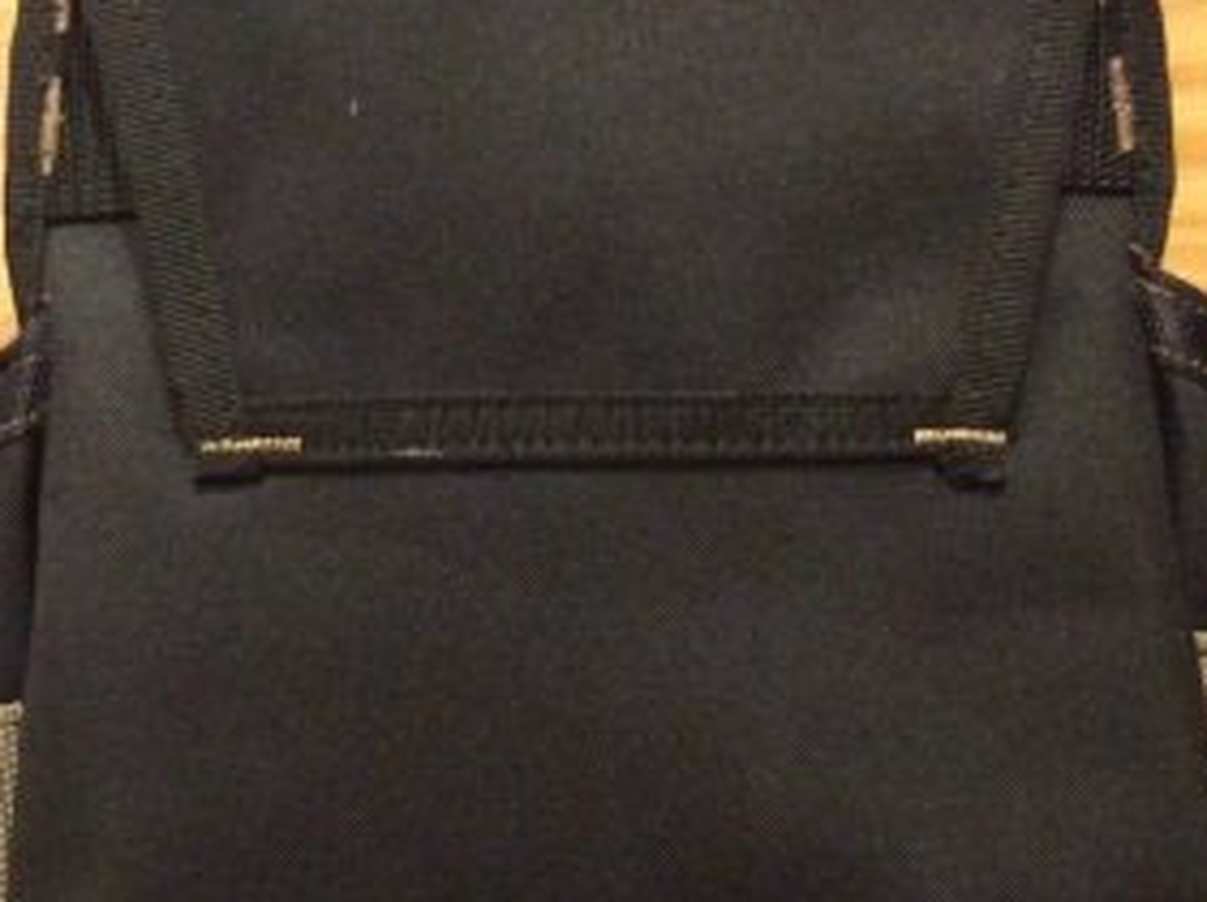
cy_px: 696
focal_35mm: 73
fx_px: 2542
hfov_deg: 26.7
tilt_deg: -18.9
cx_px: 511
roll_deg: +4.3
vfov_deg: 19.9
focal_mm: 3.3
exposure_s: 1/15
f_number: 2.4
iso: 320
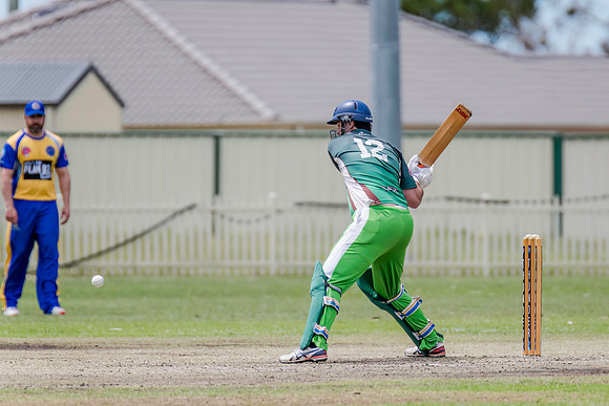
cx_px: 331
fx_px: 11041
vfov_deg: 2.1
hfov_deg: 3.2
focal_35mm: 653
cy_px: 185
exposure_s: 1/2500
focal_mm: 600
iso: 800
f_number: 7.1
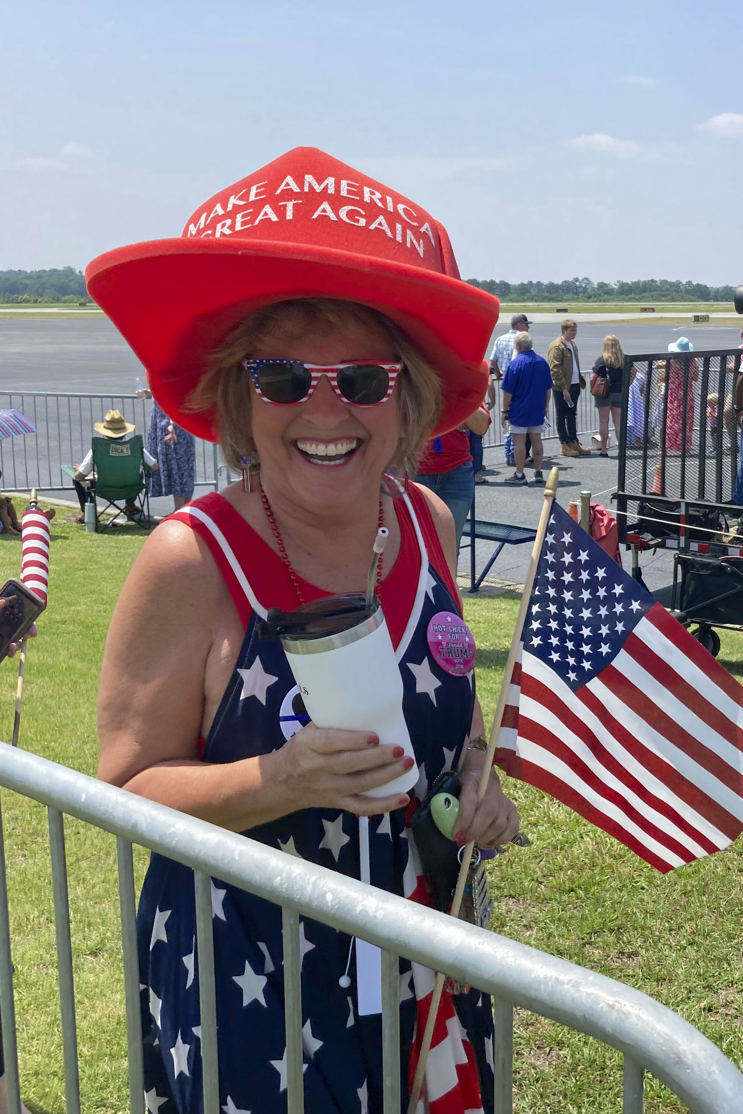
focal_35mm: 39
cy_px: 556
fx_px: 1207
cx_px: 583
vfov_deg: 49.6
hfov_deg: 33.3
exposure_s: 1/1715
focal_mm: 3.99
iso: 20
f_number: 1.8
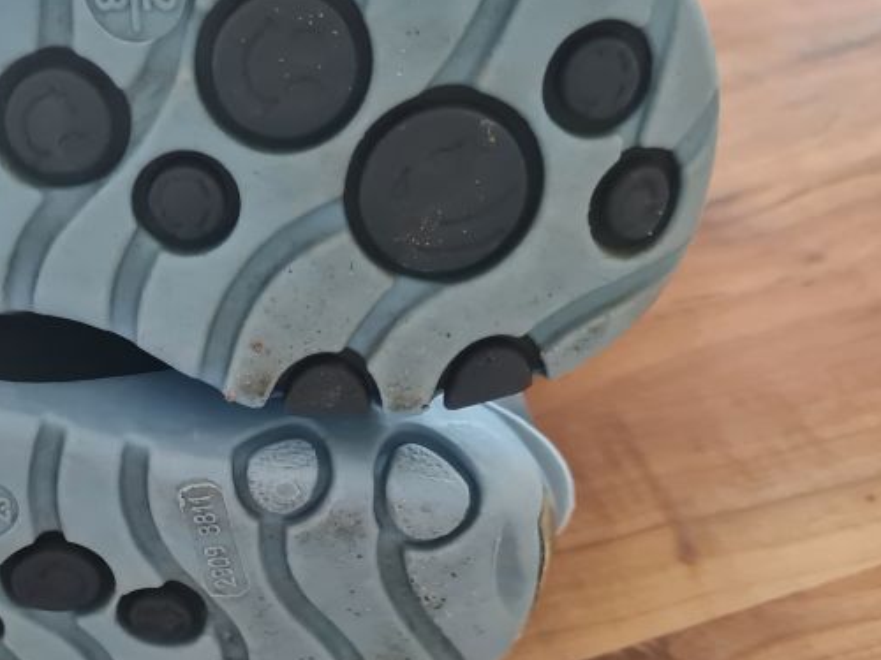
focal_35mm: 52
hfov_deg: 35.7
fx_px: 1323
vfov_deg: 27.6
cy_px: 510
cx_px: 187
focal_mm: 5.4
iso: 400
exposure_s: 1/50
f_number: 1.8
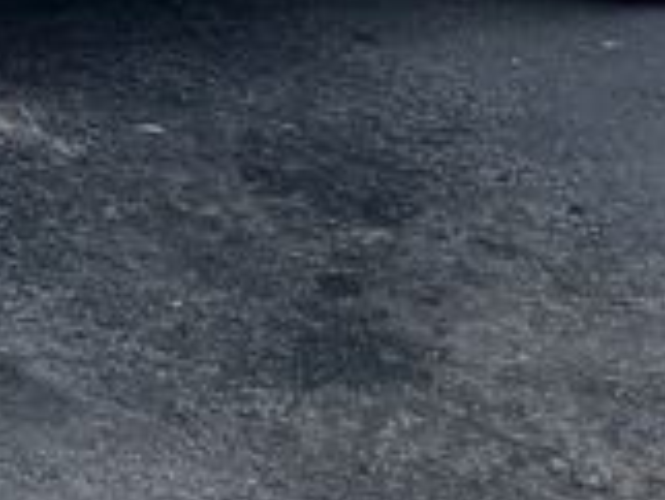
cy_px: -632
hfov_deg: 9.7
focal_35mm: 179
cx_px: -942
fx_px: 3441
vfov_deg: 7.8
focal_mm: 6.76
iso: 80
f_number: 1.78
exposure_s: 1/938
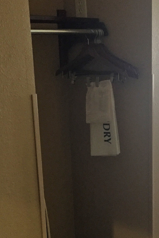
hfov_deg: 24.5
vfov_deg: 36.2
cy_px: 131
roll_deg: +2.4
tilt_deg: -13.0
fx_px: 364
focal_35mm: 55
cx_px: 103
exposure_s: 1/15
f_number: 2.2
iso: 320
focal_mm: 4.15
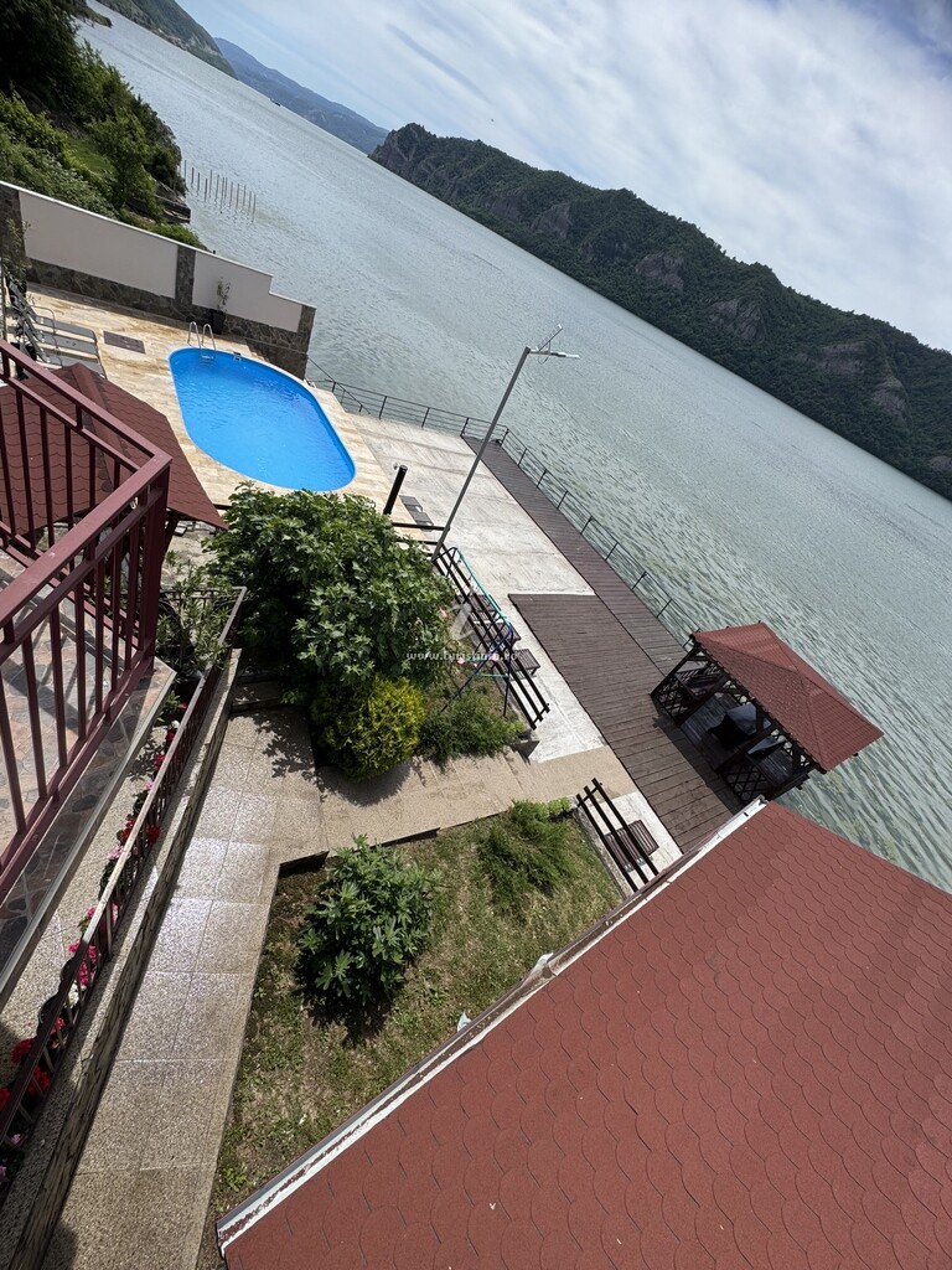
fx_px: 513
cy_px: 635
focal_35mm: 14
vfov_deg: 102.1
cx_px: 476
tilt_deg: -34.6
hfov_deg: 85.7
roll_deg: -29.0
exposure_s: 1/1789
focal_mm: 2.22
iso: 50
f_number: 2.2
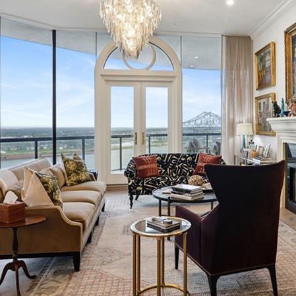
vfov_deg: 52.4
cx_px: 208
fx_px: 300
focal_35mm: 31
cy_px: 133
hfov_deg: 51.1
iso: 400
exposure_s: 1/10
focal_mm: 16
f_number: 13
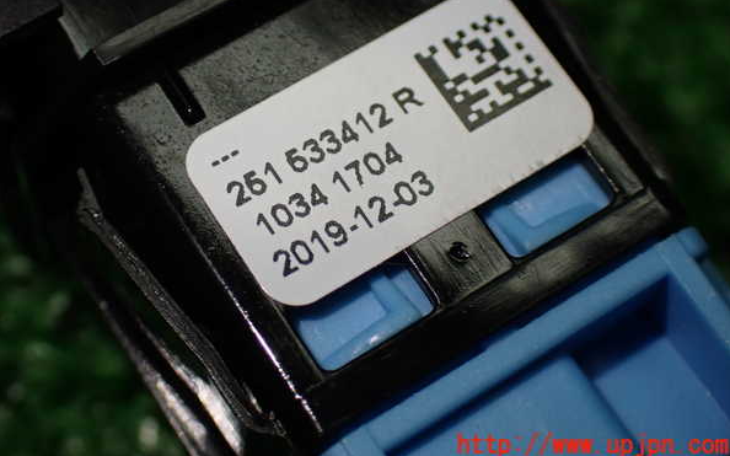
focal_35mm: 76
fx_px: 1512
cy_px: 184
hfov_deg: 27.1
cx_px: 366
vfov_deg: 17.1
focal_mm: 12.73
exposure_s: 1/250
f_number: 3.9
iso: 320
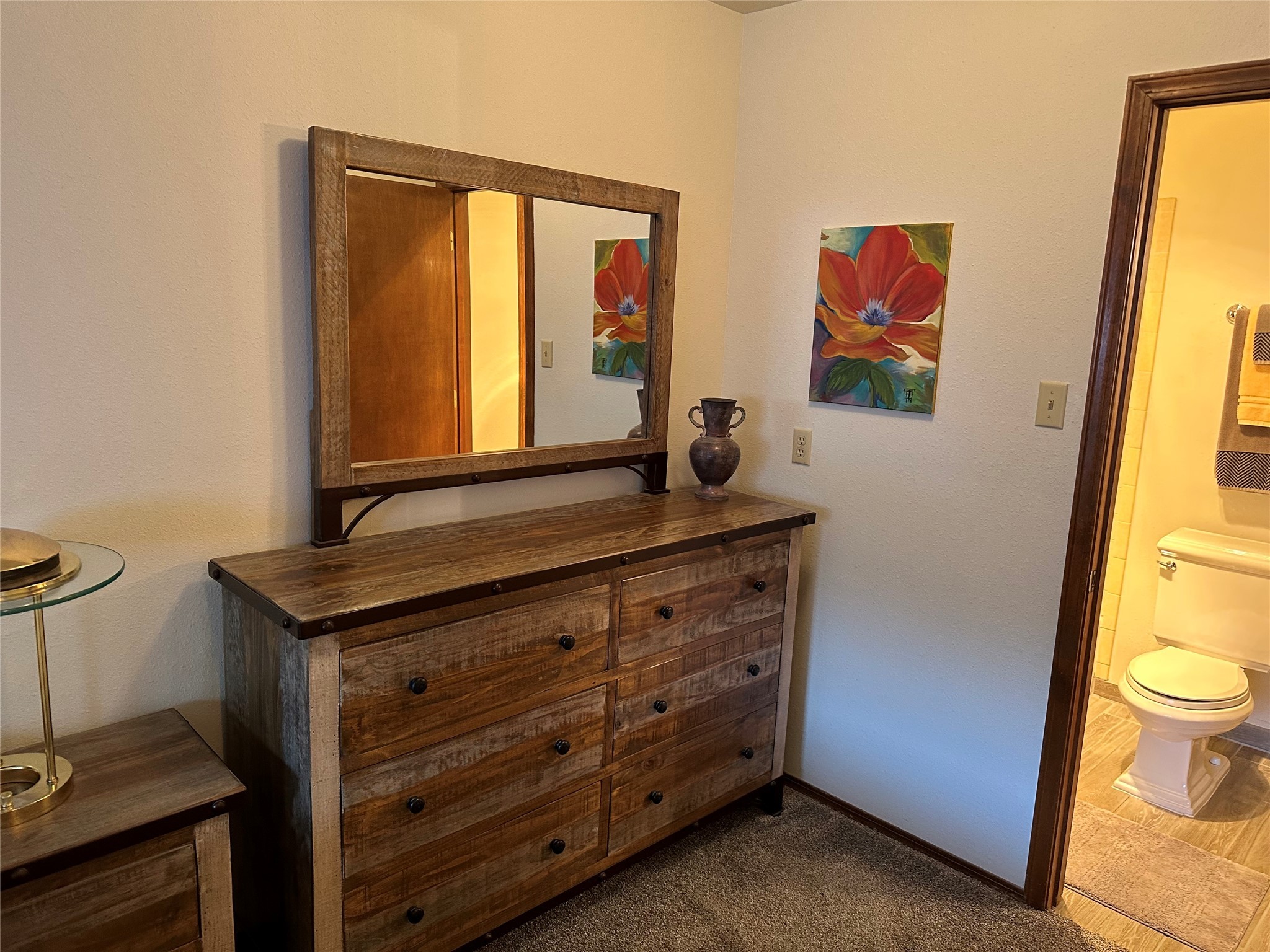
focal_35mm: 24
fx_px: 881
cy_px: 476
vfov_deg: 56.8
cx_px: 635
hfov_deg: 71.6
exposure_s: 1/60
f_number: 1.78
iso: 320
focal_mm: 6.86
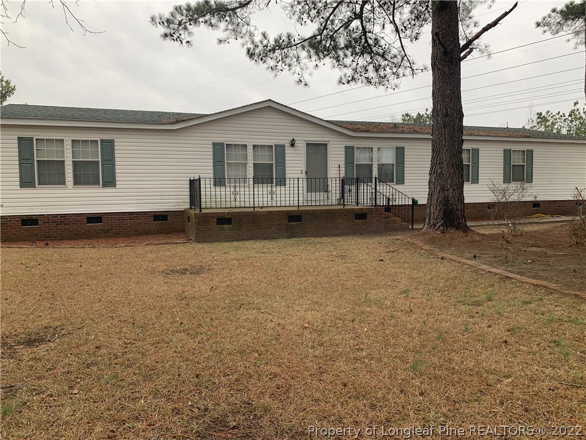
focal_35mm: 26
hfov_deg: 67.3
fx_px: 440
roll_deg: +0.6
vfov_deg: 53.1
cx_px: 293
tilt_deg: -4.4
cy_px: 220
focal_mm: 4.25
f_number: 1.8
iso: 25
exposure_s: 1/347
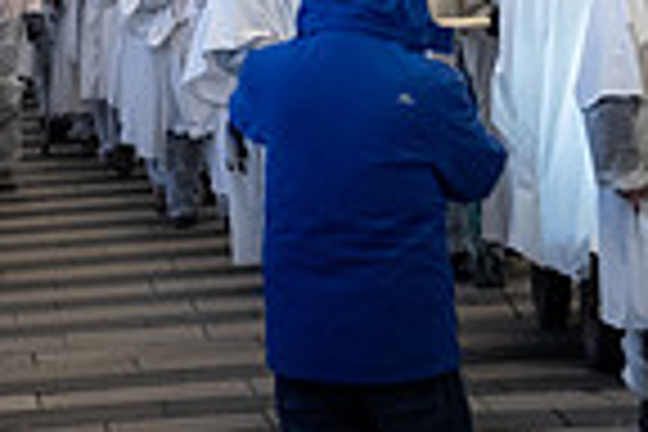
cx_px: 369
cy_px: -335
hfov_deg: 7.3
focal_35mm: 281
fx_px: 5058
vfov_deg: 4.8
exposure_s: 1/125
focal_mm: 70
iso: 1250
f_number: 2.8
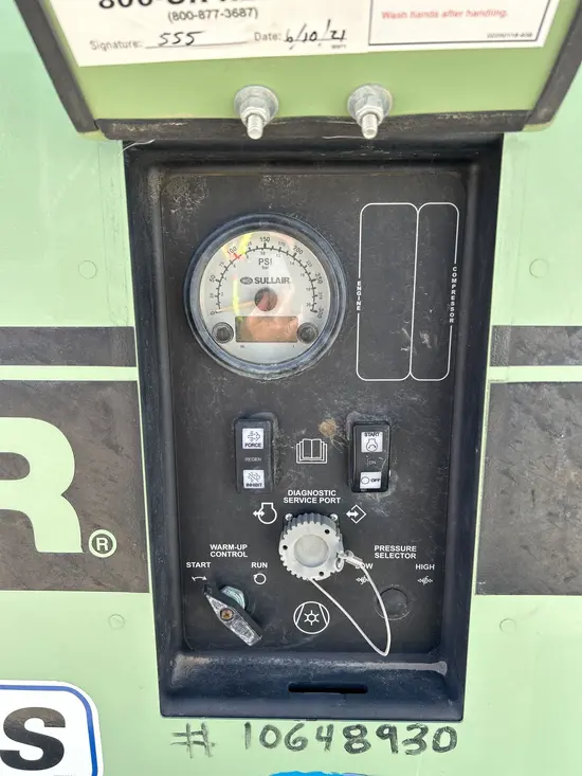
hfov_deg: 53.1
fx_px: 583
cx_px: 291
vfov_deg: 67.3
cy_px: 388
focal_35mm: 26
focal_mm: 5.7
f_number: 1.5
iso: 50
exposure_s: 1/521
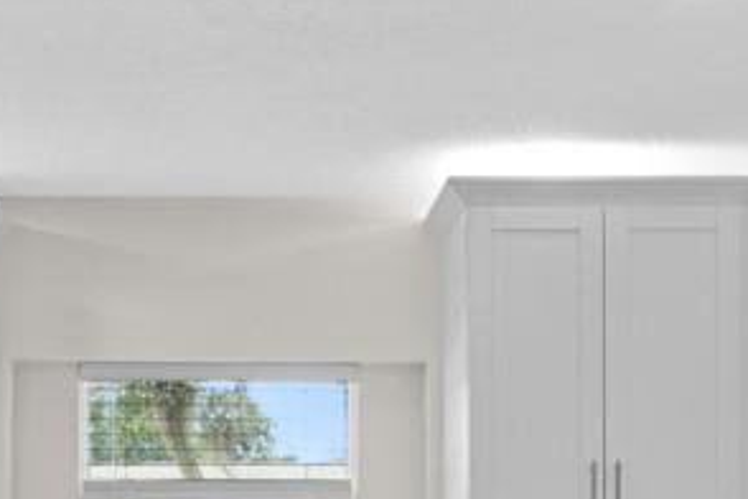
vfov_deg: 13.4
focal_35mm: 98
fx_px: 2036
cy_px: 676
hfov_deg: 20.7
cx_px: 206
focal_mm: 18
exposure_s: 1
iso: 200
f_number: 8
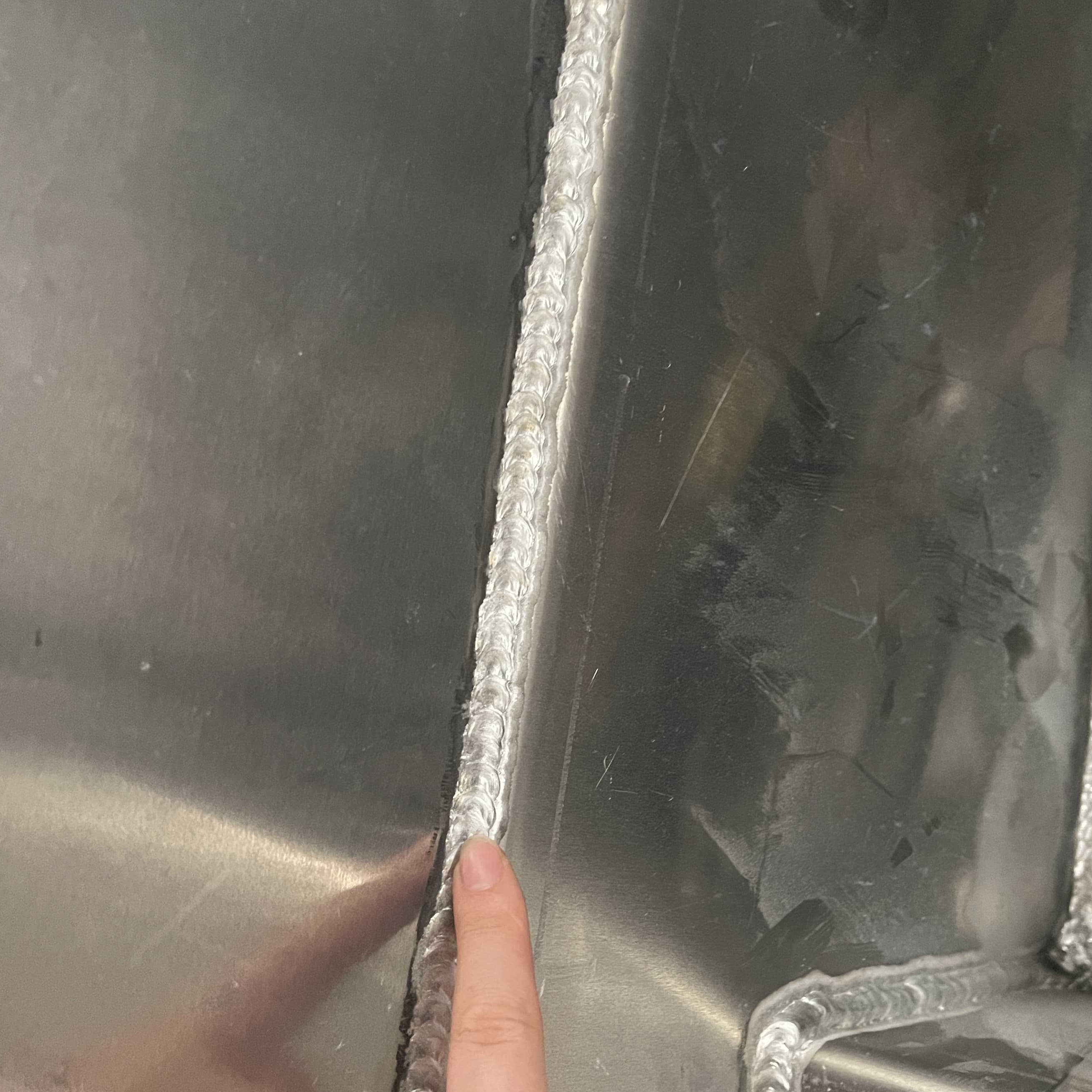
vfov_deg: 48.2
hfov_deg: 48.4
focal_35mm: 34
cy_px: 638
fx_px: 1213
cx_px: 607
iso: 640
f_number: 1.6
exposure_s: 1/35
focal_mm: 5.1
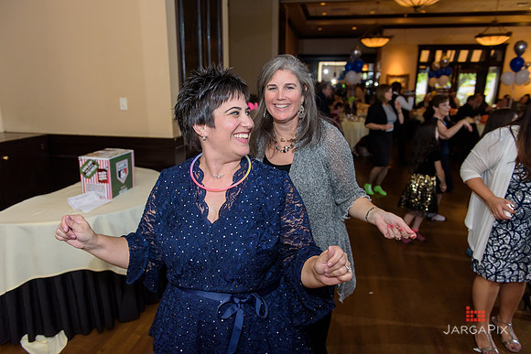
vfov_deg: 53.2
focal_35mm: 24
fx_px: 354
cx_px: 266
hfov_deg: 73.7
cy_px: 177
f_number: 3.2
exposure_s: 1/125
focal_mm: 24
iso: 1600
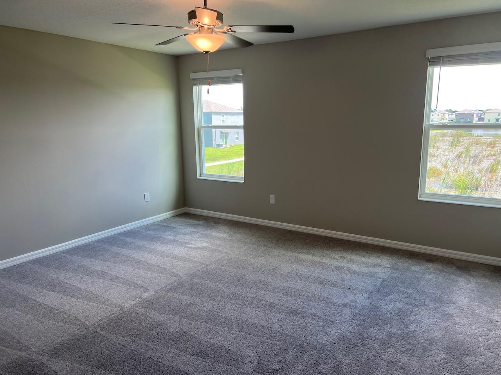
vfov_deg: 53.1
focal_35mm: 26
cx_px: 250
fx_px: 376
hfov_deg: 67.3
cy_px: 188
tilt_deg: -11.2
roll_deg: +0.5
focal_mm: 5.7
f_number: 1.5
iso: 50
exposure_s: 1/161
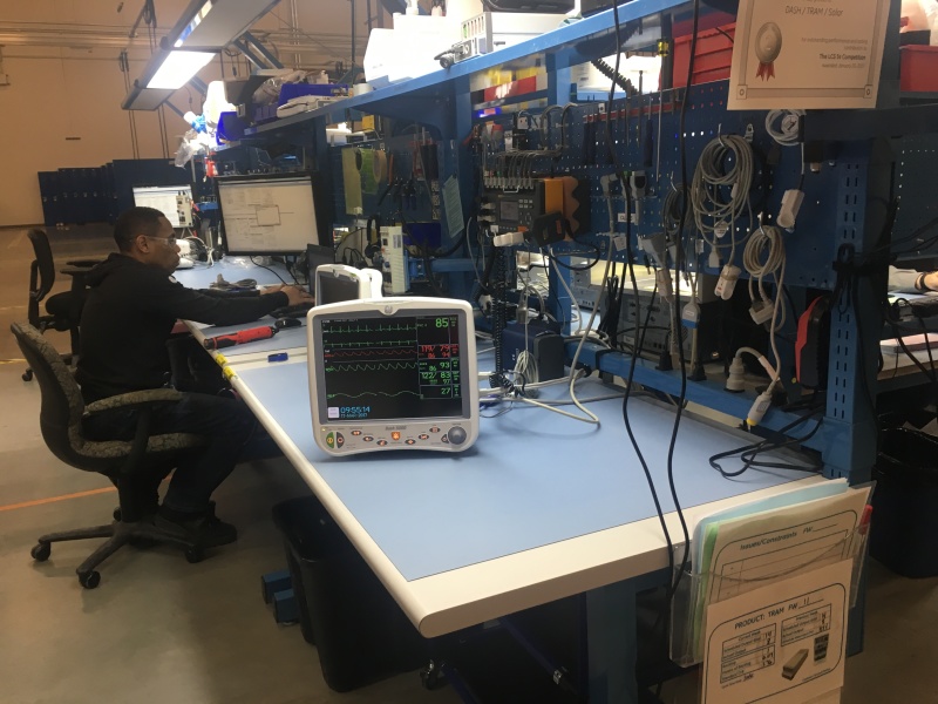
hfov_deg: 61.7
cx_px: 469
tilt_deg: -14.7
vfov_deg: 48.2
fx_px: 786
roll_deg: +2.2
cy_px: 352
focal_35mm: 29
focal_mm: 4.15
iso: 64
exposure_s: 1/30
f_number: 2.2
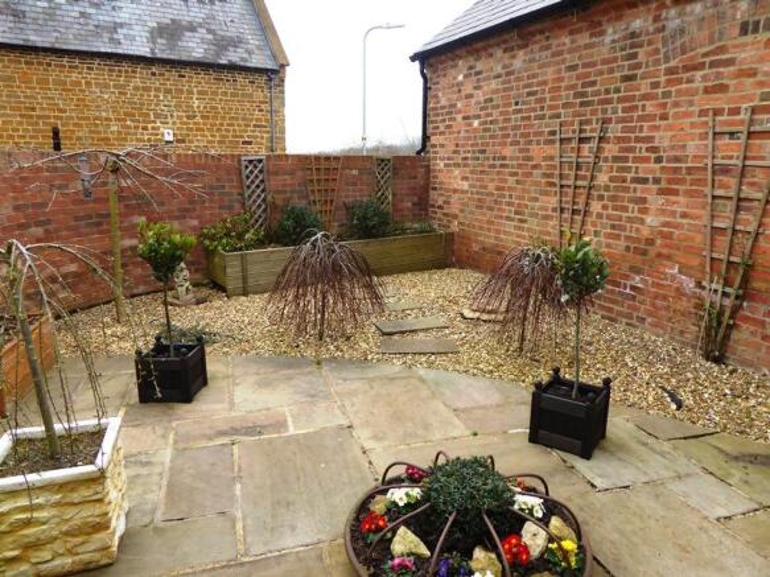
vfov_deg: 54.9
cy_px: 288
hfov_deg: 69.4
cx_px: 385
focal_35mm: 25
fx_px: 556
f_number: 3.3
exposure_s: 1/250
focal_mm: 4.3
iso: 320
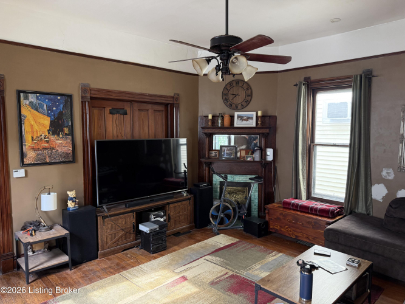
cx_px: 202
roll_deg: -0.2
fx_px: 281
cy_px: 152
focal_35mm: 24
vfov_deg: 56.8
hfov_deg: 71.6
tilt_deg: -4.9
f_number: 1.78
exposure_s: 1/66
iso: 200
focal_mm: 6.76
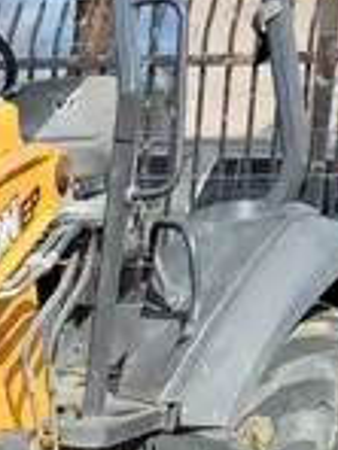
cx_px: -192
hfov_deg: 11.0
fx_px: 1679
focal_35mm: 129
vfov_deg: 14.4
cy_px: 655
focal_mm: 5.4
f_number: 1.8
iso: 40
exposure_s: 1/1571
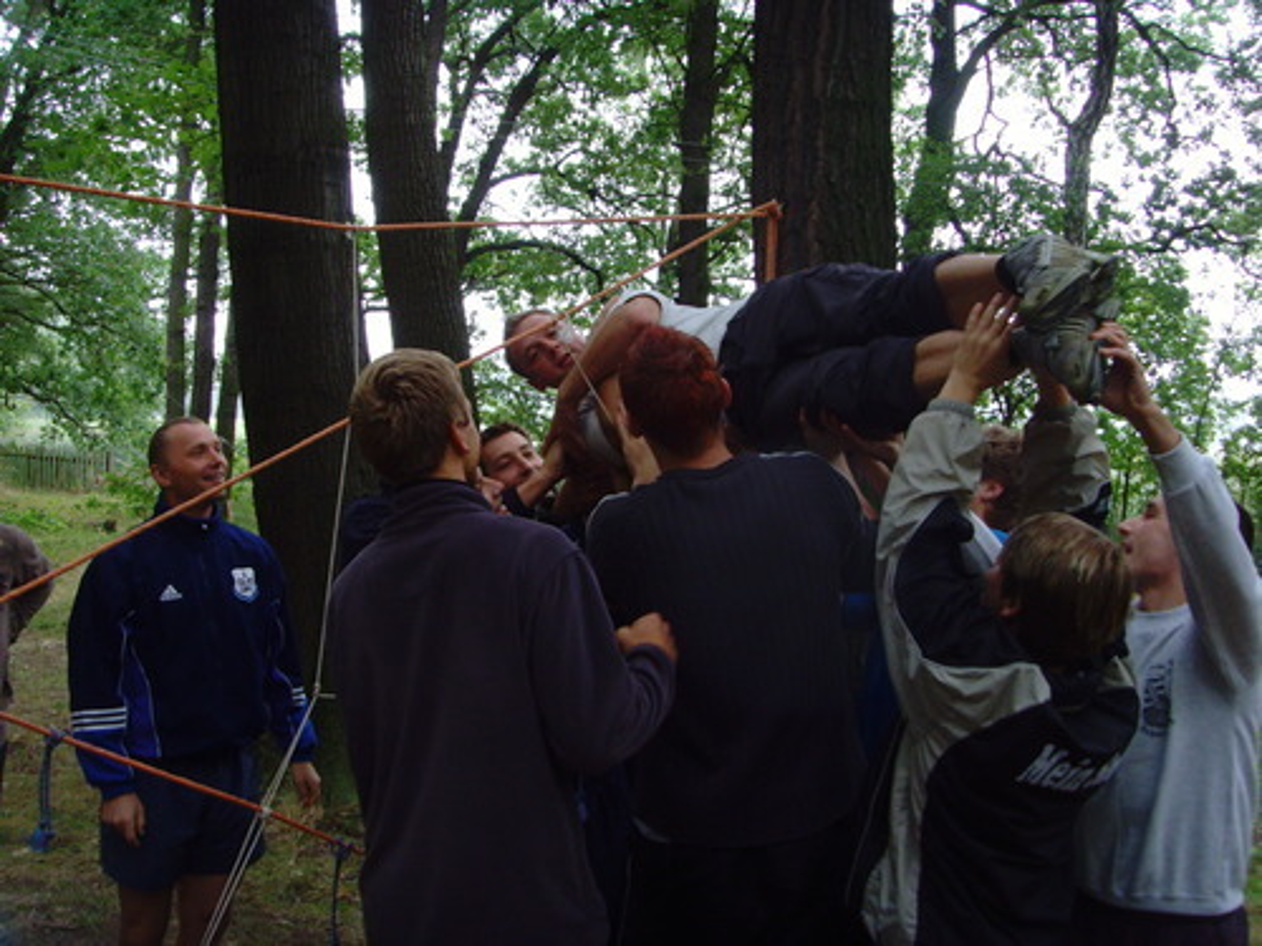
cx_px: 631
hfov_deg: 47.9
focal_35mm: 39
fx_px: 1422
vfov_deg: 36.8
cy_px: 473
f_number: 3.5
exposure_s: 1/45
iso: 200
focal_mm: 6.6
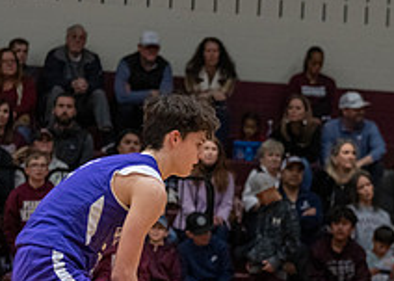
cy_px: 244
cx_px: 498
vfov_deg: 7.1
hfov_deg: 9.8
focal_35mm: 201
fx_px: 2247
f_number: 2.8
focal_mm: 70
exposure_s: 1/1000
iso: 2500
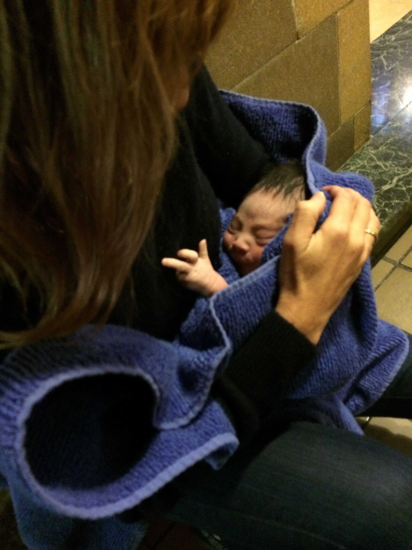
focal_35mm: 29
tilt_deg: -46.0
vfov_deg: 61.7
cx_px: 206
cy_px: 275
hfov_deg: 48.2
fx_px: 460
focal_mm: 4.15
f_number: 2.2
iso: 640
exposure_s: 1/15
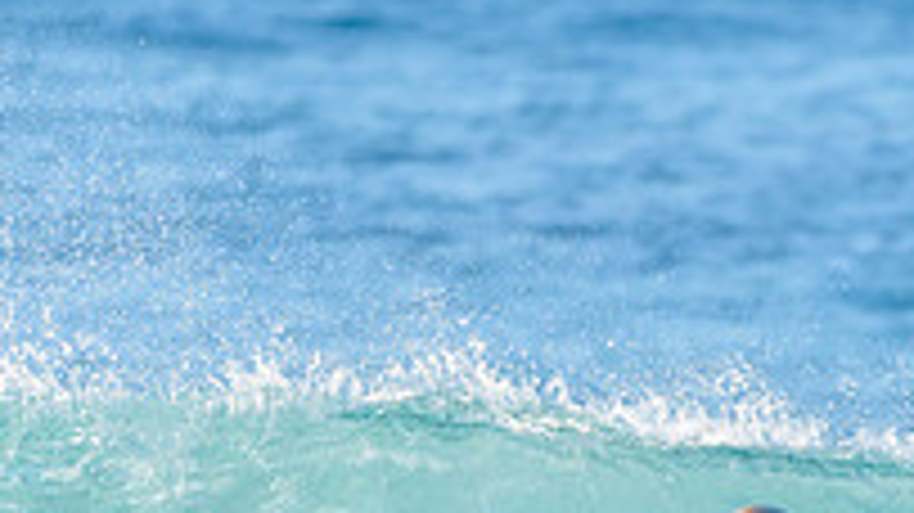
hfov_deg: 1.4
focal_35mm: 1500
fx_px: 36339
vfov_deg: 0.8
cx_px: 689
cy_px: 628
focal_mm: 500
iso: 450
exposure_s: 1/2000
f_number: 5.6
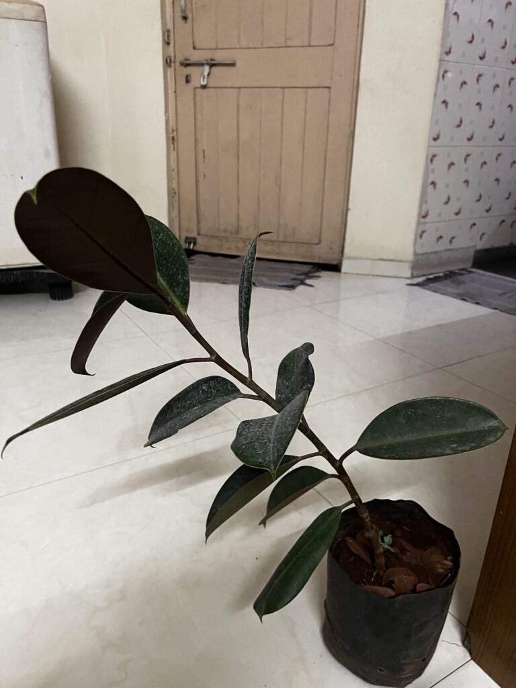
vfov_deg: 67.3
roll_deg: -0.6
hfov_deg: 53.1
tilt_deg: -21.0
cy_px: 344
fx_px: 517
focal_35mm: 26
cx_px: 258
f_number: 1.6
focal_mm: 5.1
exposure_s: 1/33
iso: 400
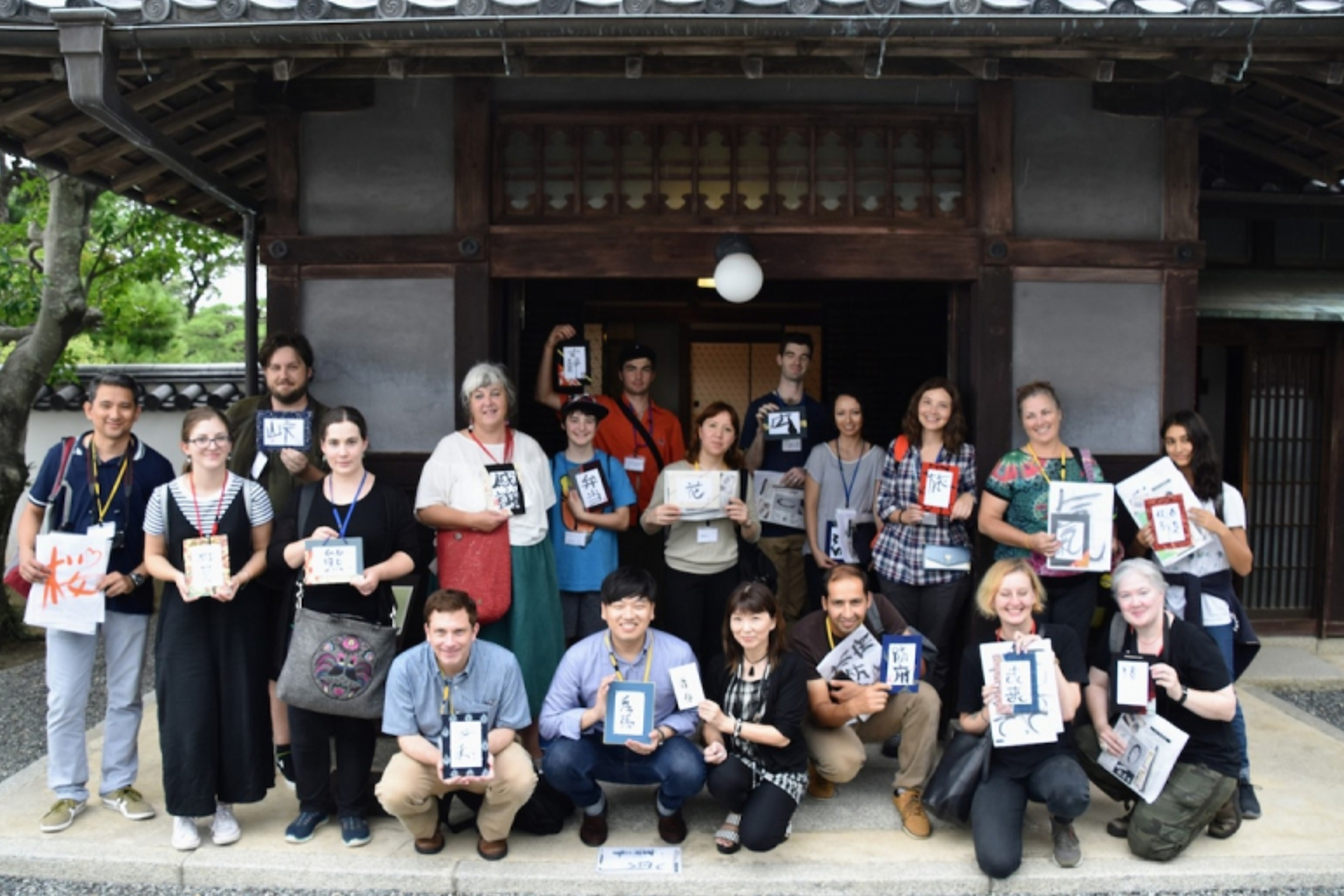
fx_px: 1045
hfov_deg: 65.5
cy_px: 445
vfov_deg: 46.4
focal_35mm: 28
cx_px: 657
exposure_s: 1/100
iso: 400
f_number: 5
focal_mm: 18
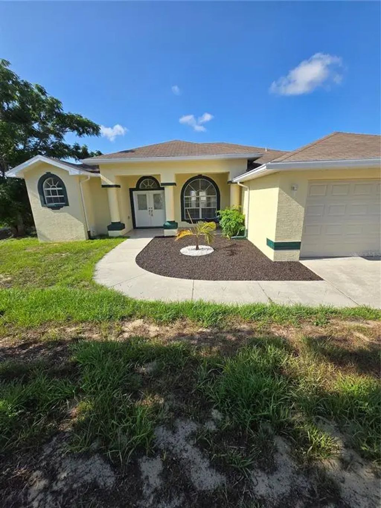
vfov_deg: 106.2
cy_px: 254
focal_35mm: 13
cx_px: 190
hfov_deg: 89.9
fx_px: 191
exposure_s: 1/917
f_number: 2.2
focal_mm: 1.7
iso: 25
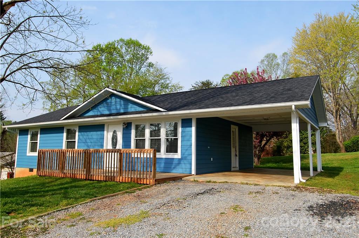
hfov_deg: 67.5
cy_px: 119
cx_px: 180
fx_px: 269
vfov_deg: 47.7
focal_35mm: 27
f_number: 8
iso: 100
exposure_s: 1/250
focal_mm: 18
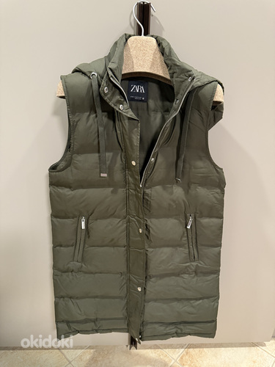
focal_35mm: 24
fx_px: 254
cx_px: 138
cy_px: 184
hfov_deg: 56.8
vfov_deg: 71.6
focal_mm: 6.76
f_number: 1.78
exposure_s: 1/50
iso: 800
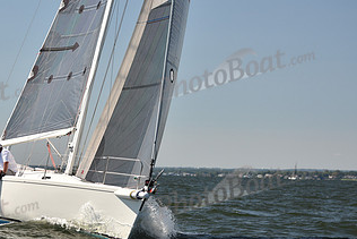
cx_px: 98
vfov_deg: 8.7
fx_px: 1567
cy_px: 147
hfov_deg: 13.0
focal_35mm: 158
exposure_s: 1/1600
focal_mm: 86
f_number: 3.2
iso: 250
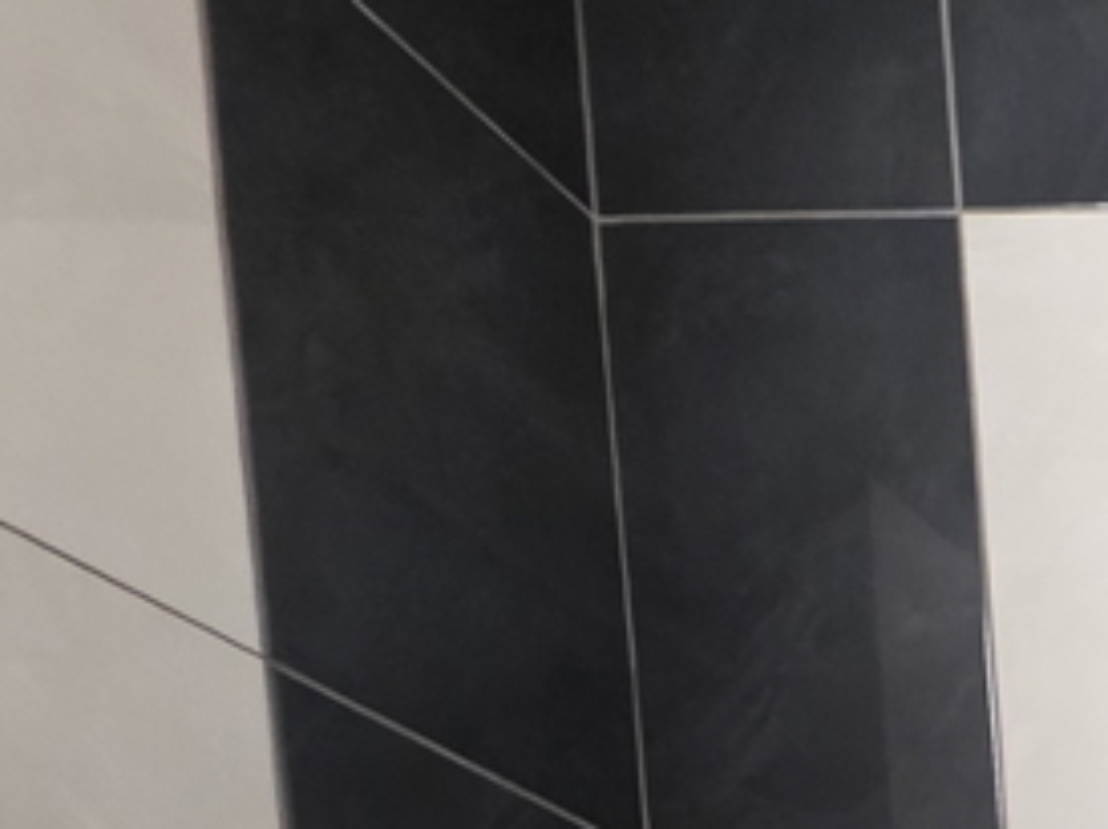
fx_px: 1823
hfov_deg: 20.0
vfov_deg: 16.7
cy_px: 1791
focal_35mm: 57
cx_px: 2143
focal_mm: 2.2
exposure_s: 1/100
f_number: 1.9
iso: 250
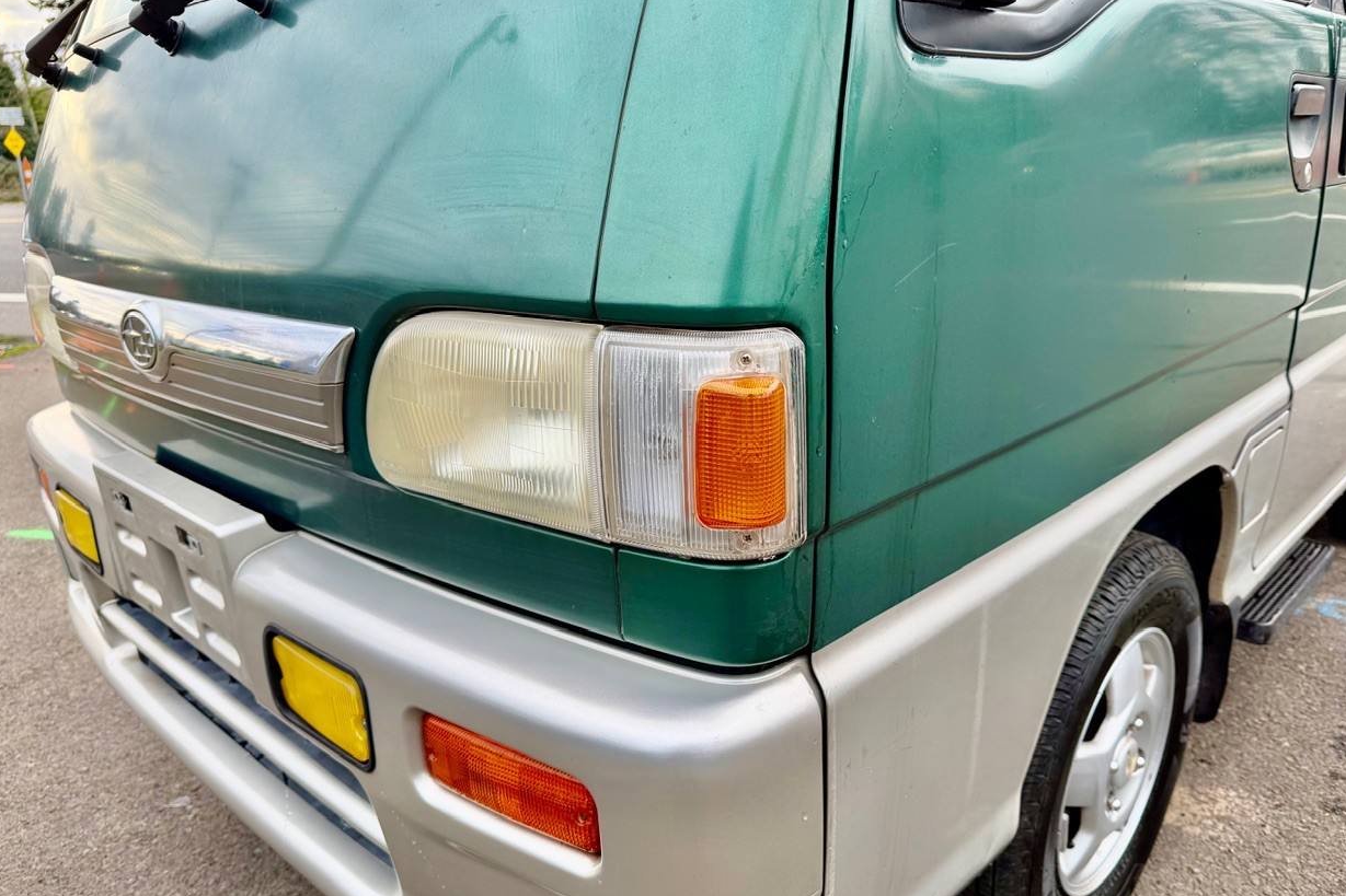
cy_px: 469
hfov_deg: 69.4
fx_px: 972
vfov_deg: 49.5
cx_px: 676
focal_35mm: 26
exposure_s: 1/160
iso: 64
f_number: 1.78
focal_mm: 6.76
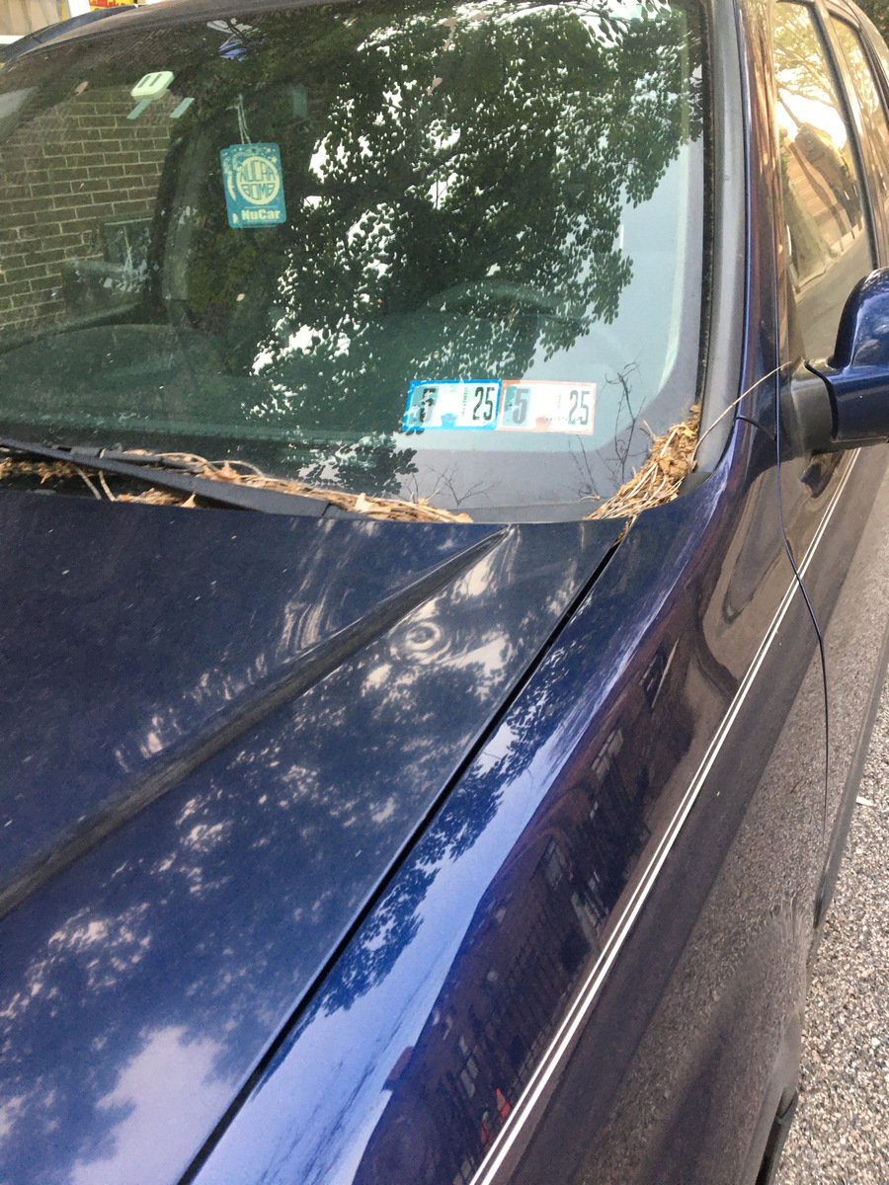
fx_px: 993
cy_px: 592
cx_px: 444
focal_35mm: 29
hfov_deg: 48.2
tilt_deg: -22.2
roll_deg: +5.4
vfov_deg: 61.7
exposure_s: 1/30
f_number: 2.2
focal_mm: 4.15
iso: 40
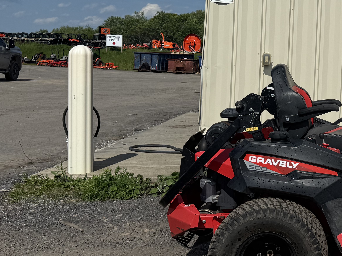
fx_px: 583
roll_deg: -2.5
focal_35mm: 59
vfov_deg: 24.7
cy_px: 82
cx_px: 368
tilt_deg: -1.2
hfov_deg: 29.7
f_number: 1.78
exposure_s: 1/14286
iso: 80
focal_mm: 6.76
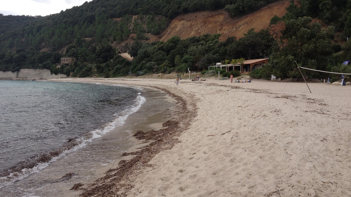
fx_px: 363
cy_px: 74
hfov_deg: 51.6
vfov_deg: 30.3
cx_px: 178
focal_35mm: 39
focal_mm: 4.28
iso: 64
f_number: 2.4
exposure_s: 1/563
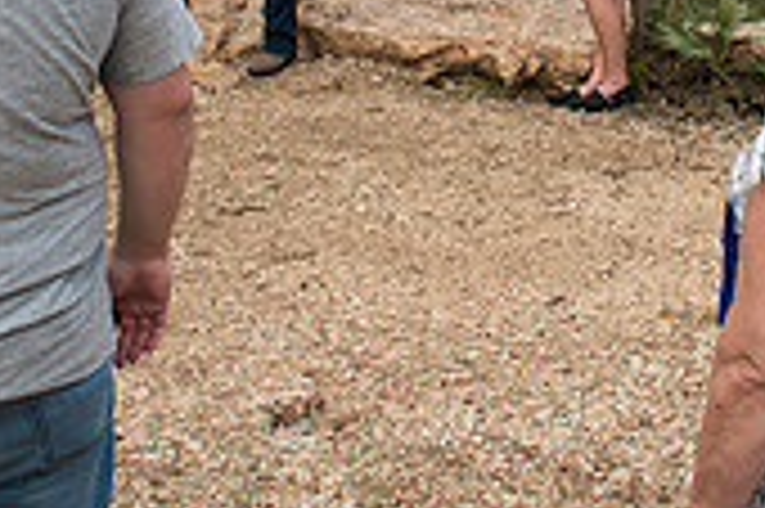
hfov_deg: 24.6
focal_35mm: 82
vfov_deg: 15.5
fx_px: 1741
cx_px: 531
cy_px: -227
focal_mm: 24
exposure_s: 1/320
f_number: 3.5
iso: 100
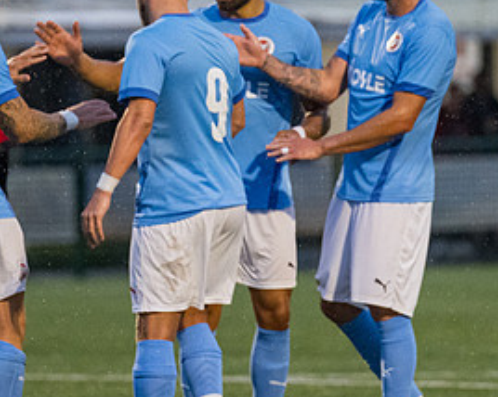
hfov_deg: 3.2
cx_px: 215
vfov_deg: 2.5
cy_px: 155
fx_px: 8999
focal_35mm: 611
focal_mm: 200
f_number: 2.8
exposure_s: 1/1000
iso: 4000
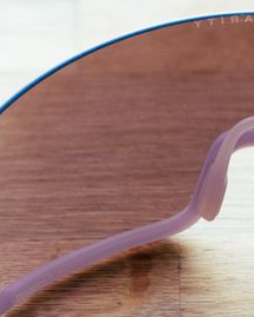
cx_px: 282
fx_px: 3347
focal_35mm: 356
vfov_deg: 5.4
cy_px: 237
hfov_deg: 4.3
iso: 800
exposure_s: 1/125
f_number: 5.6
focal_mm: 85
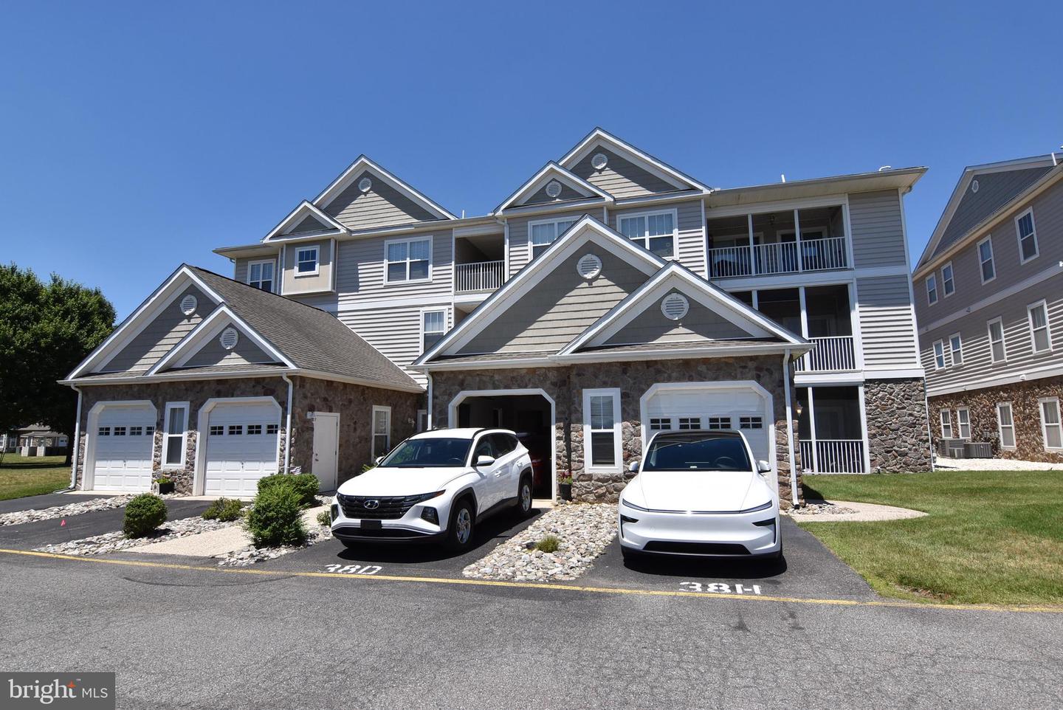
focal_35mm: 18
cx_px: 532
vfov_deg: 67.5
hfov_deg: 90.0
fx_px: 532
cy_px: 355
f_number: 13
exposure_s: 1/640
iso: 400
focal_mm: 12
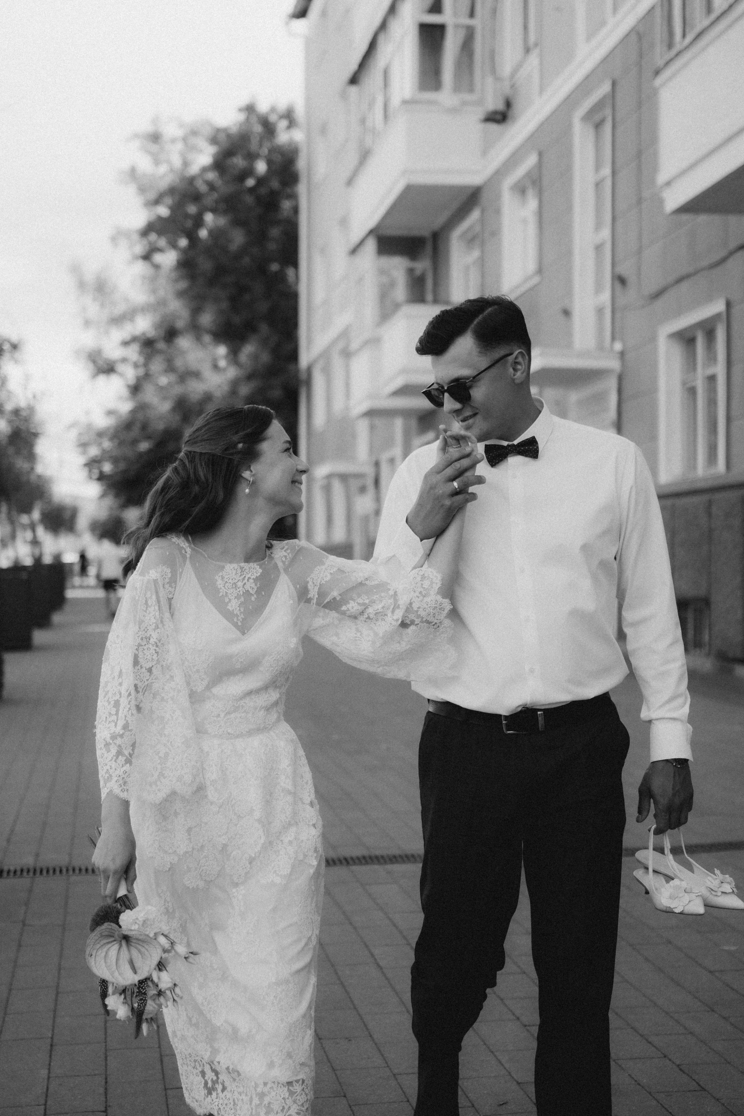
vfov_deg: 37.9
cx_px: 372
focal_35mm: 52
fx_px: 1627
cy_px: 558
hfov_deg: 25.8
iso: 125
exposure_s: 1/1250
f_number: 2
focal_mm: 35
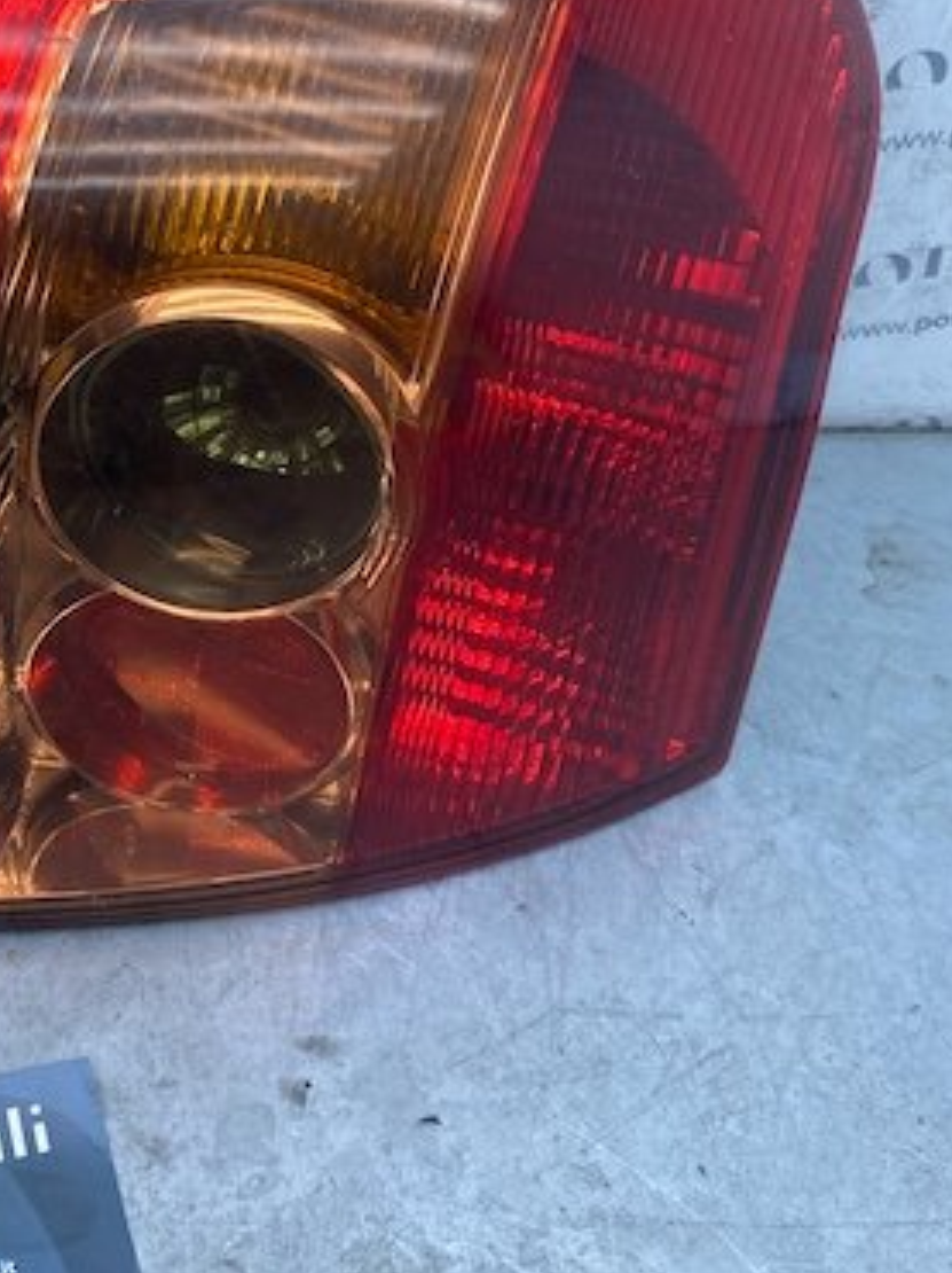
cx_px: 172
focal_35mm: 45
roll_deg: -3.0
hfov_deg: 31.2
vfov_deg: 41.7
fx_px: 1652
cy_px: 454
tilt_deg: -42.1
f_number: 1.8
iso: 32
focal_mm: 4.25
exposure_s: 1/594
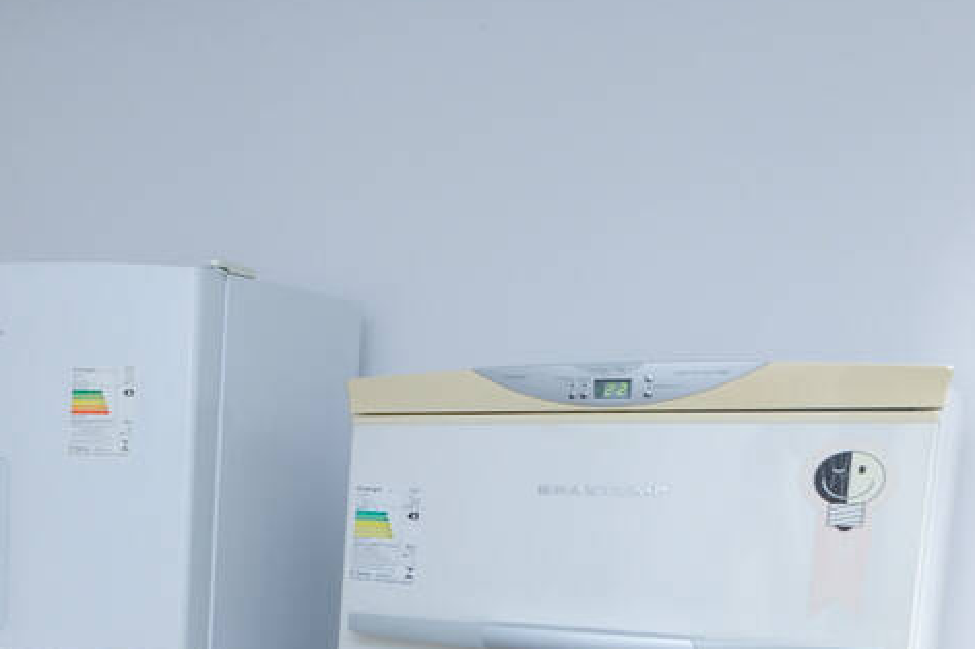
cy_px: 936
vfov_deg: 21.2
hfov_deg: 29.5
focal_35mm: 55
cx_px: -278
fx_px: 1488
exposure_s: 1/50
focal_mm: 16
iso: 640
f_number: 6.3
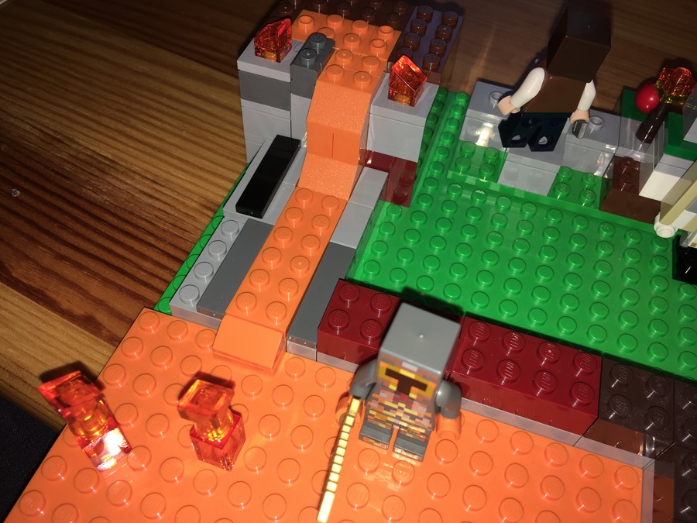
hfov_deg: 61.7
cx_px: 348
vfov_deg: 48.2
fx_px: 584
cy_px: 262
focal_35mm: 29
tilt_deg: -53.1
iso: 25
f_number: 2.2
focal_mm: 4.15
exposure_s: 1/93
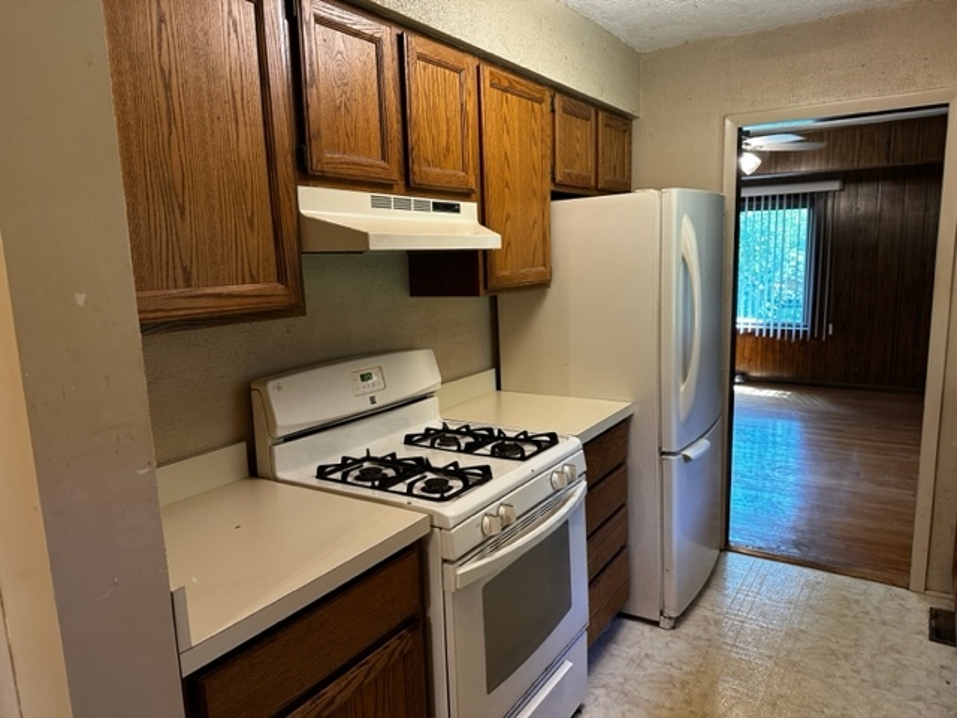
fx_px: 664
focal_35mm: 24
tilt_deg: -9.7
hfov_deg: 71.6
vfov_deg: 56.8
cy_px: 359
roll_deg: +0.9
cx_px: 478
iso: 250
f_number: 1.78
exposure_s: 1/60
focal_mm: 6.86
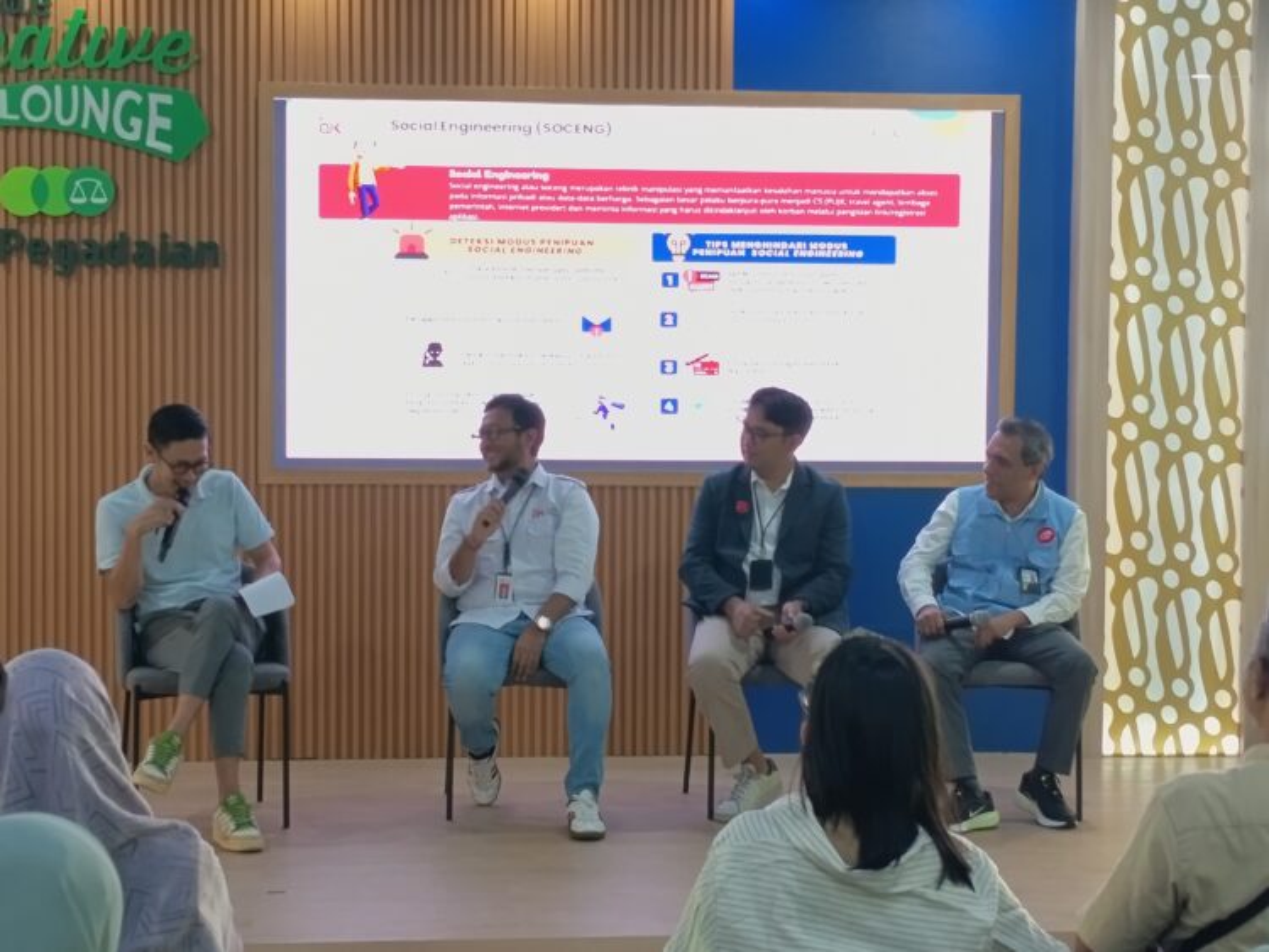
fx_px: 2640
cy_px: 476
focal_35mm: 72
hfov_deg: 27.0
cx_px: 634
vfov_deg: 20.5
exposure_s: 1/33.3
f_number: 1.7
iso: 460
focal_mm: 5.27
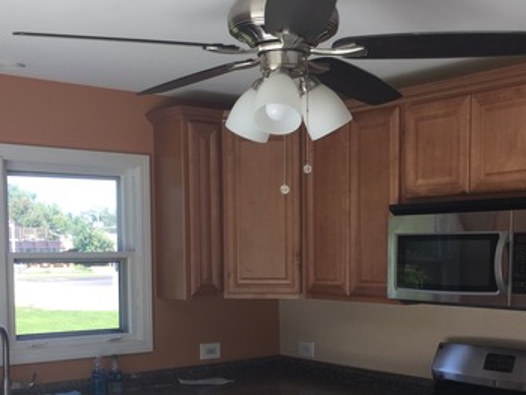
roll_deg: -0.9
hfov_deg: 36.1
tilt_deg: -3.2
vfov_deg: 27.1
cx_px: 290
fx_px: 806
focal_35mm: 53
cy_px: 308
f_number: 2.2
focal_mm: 4.15
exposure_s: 1/183
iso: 32
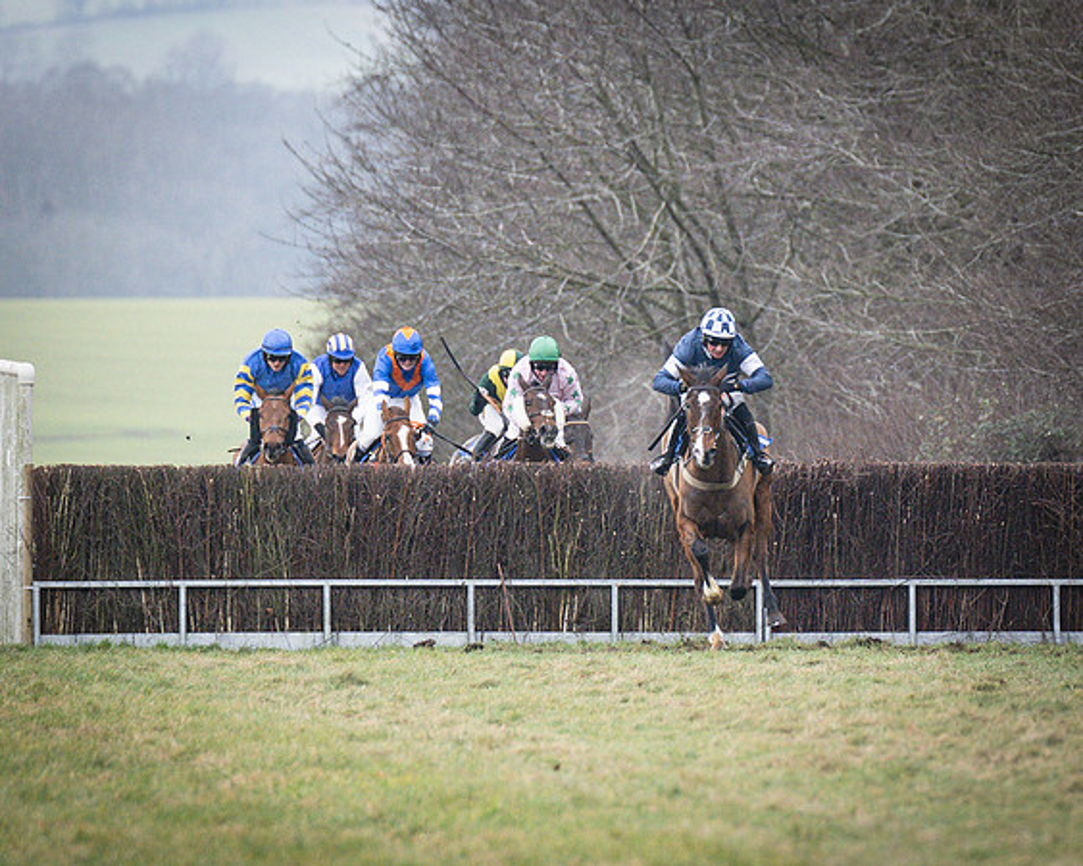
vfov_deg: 2.1
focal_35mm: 721
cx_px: 776
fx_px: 23118
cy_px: 289
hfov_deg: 2.7
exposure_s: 1/1600
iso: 400
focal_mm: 200
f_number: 2.8
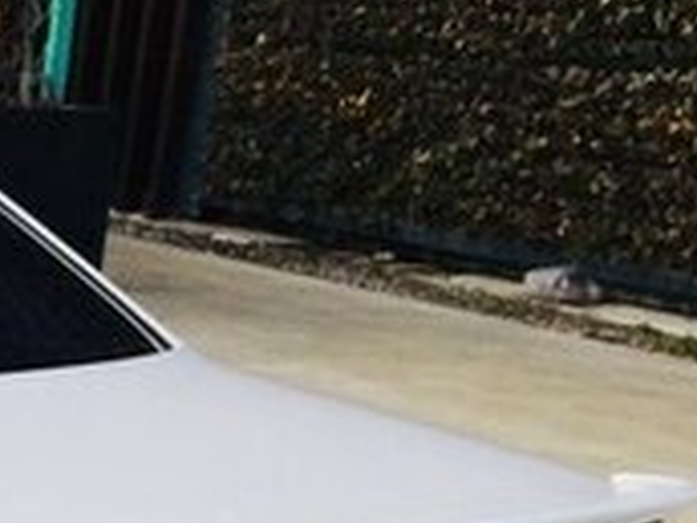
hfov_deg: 15.3
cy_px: 776
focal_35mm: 111
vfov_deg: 12.7
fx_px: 2235
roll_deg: -3.8
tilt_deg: -18.3
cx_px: -563
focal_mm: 4.15
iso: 32
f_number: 2.2
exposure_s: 1/150
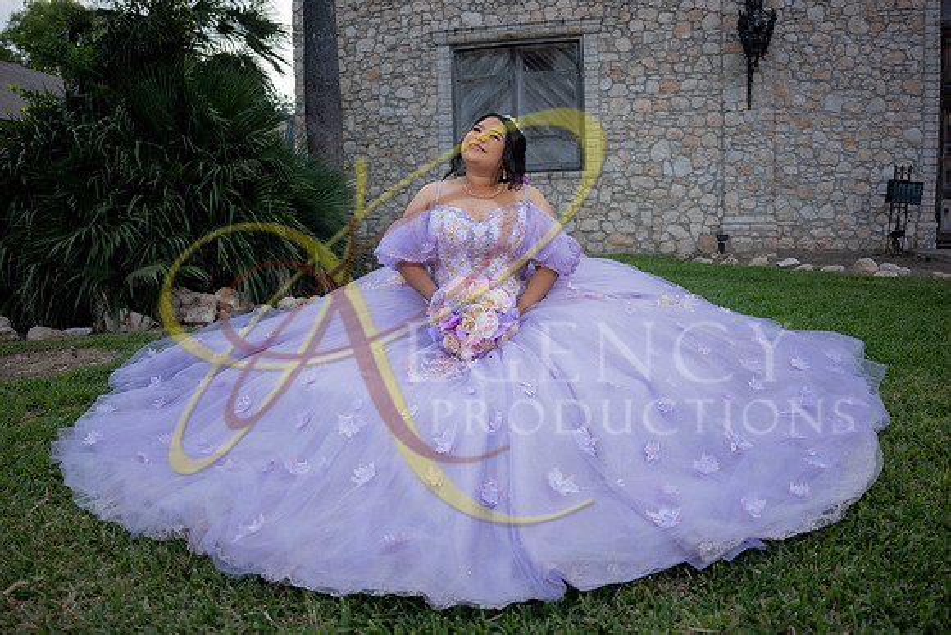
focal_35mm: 20
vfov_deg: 62.0
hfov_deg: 84.0
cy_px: 318
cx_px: 476
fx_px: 528
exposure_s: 1/800
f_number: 2.8
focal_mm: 20
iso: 125
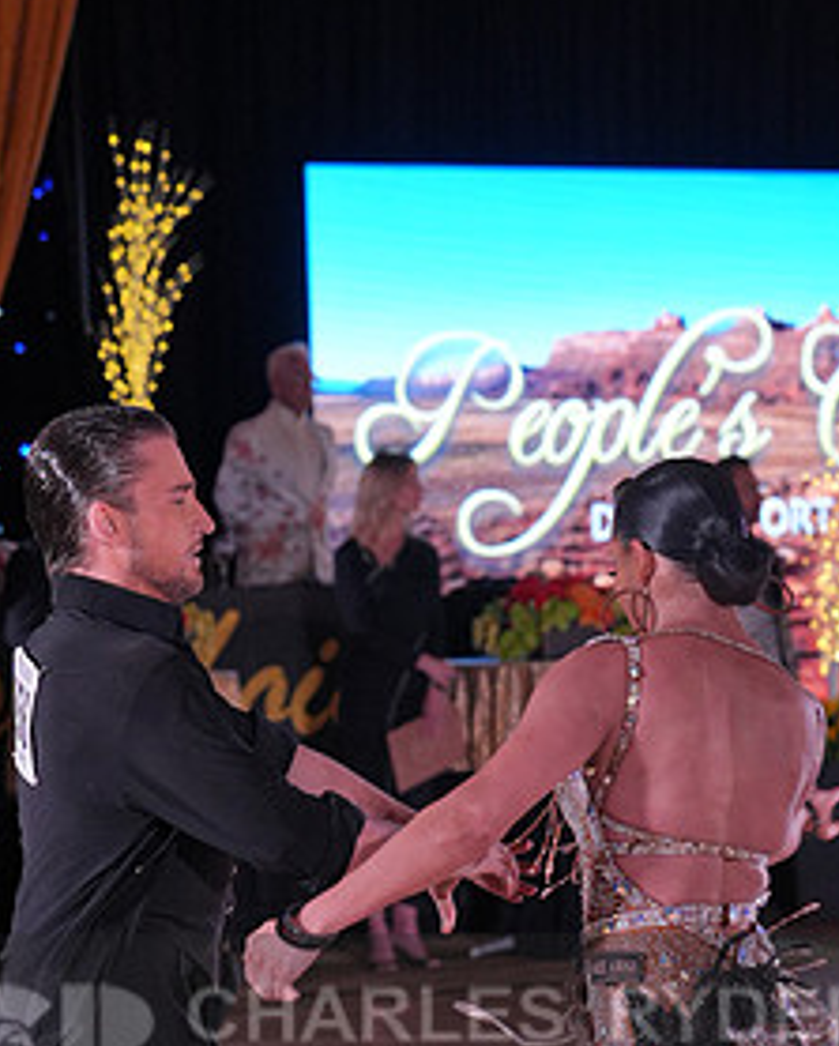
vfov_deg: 14.2
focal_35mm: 133
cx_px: 420
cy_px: 1061
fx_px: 4121
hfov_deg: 11.6
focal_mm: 68
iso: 1600
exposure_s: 1/400
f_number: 4
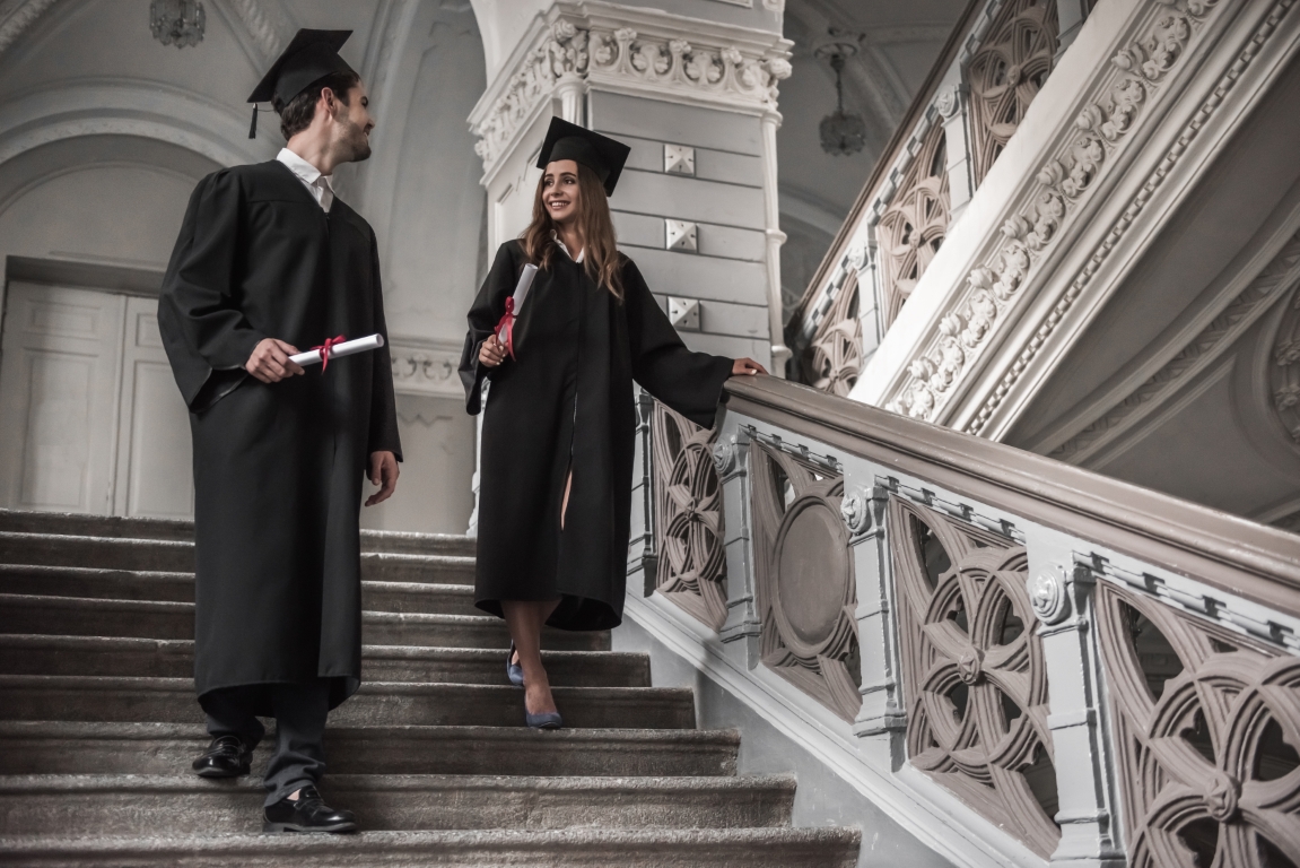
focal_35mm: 48
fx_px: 1734
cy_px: 434
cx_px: 650
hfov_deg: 41.1
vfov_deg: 28.1
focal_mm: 48
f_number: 2.8
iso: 1000
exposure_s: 1/160
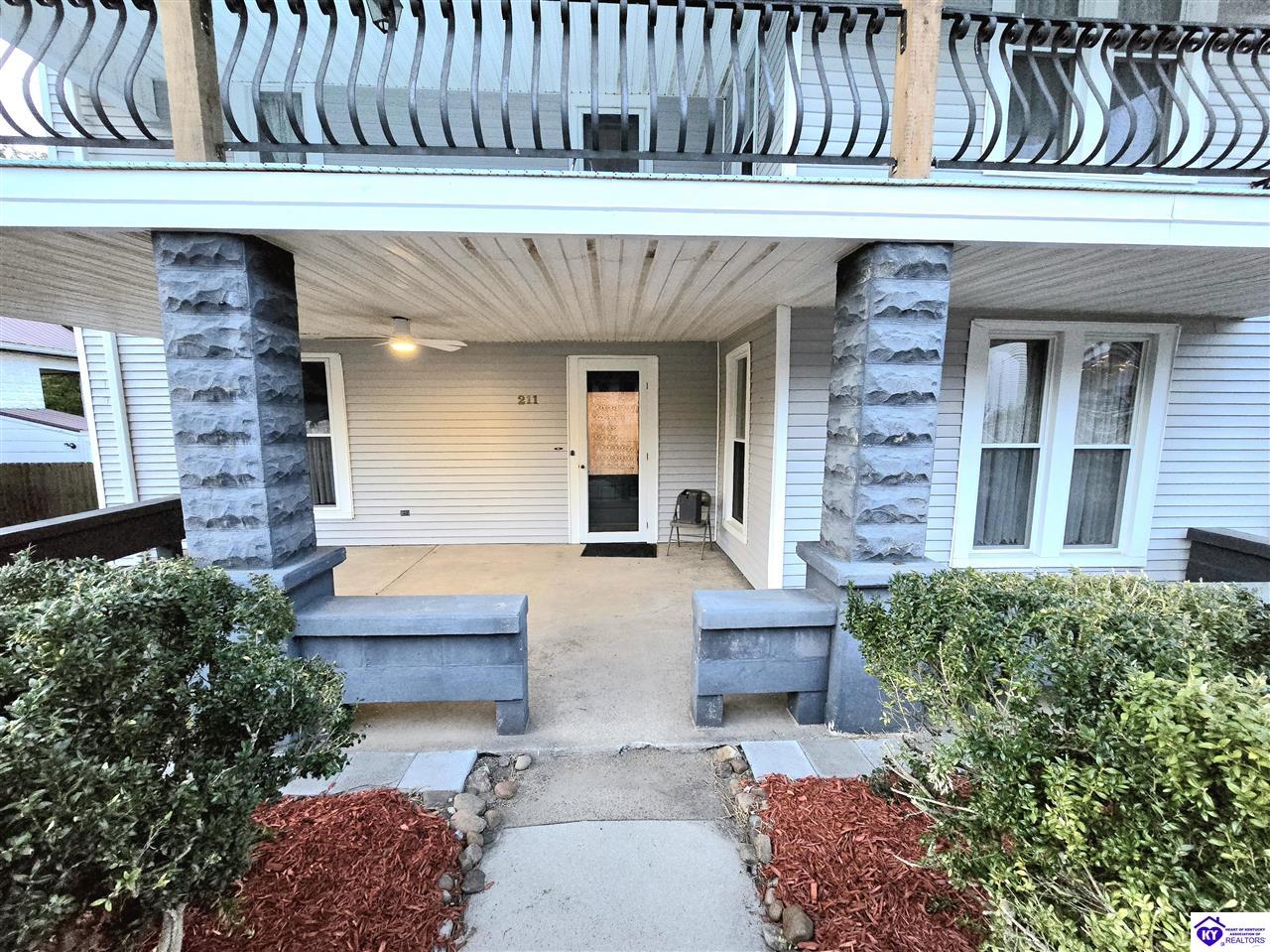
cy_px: 476
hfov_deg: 106.2
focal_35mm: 13
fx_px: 477
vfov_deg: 89.9
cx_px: 635
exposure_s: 1/60.2
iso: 1250
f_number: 2.2
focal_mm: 2.2
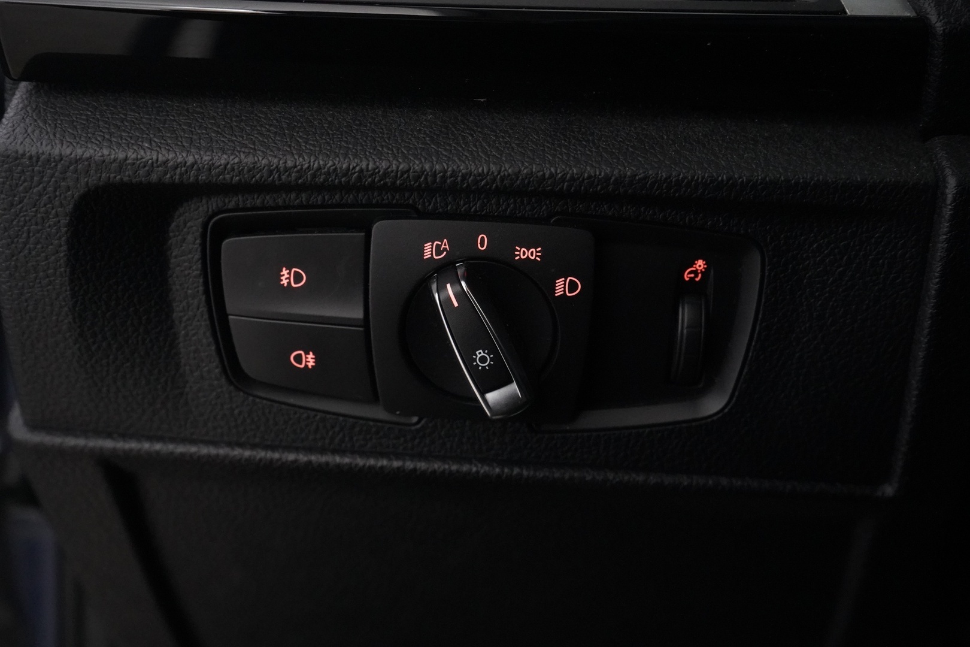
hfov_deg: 50.7
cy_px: 324
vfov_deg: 35.1
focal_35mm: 38
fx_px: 1024
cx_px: 485
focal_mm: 38
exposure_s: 1/60
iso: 12800
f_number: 5.6
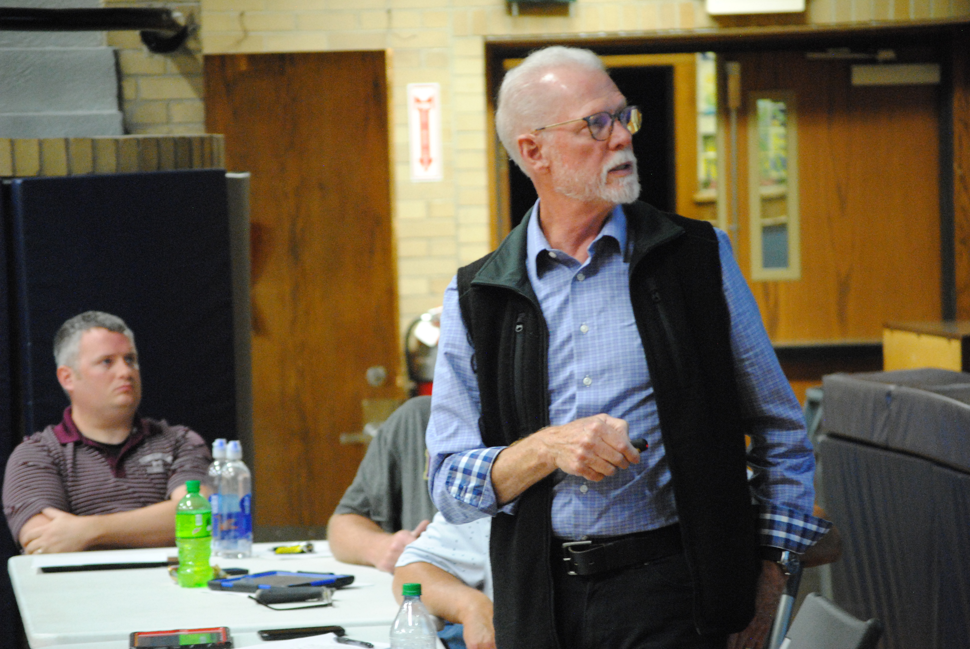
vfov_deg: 8.7
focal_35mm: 158
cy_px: 324
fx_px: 4249
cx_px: 485
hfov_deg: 13.0
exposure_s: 1/15
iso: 1600
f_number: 4.5
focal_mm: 105
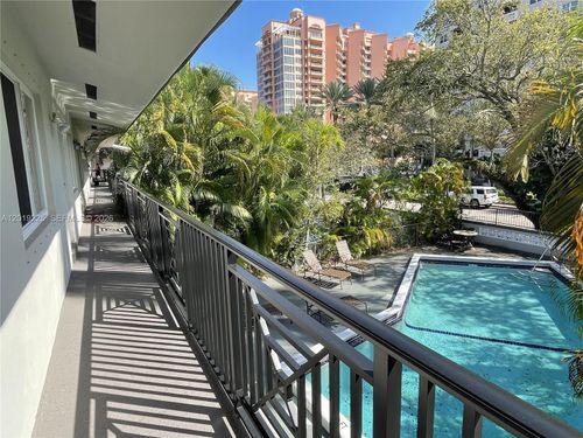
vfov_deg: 66.0
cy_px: 219
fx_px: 337
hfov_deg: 81.7
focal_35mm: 20
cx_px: 292
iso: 25
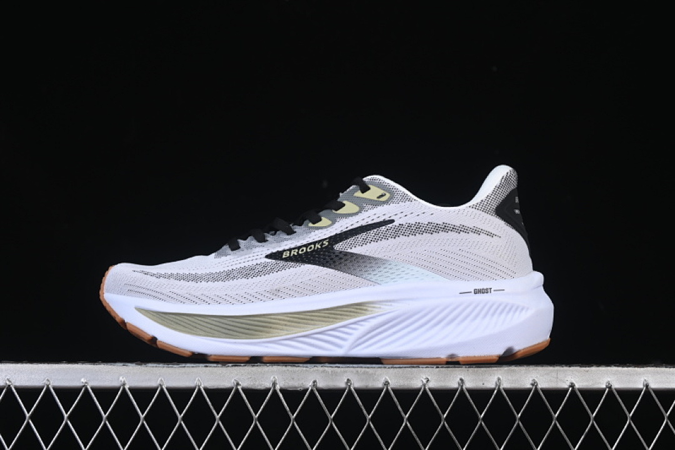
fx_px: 1406
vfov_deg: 18.2
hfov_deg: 27.0
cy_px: 225
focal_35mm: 75
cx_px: 338
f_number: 8
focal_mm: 50
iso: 160
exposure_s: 1/80
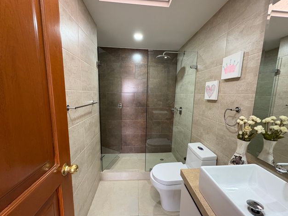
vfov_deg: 81.7
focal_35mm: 15
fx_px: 125
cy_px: 112
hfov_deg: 98.2
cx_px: 146
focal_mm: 2.22
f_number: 2.2
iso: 400
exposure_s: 1/60
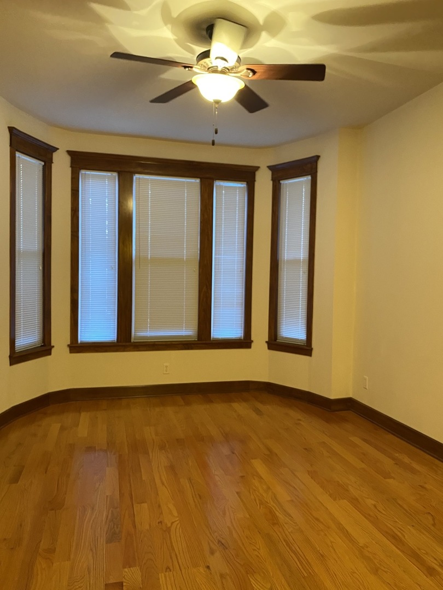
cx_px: 222
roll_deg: -0.7
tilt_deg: -2.3
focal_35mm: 26
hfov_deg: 53.1
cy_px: 295
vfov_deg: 67.3
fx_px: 444
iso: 800
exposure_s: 1/30
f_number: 1.8
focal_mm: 4.25
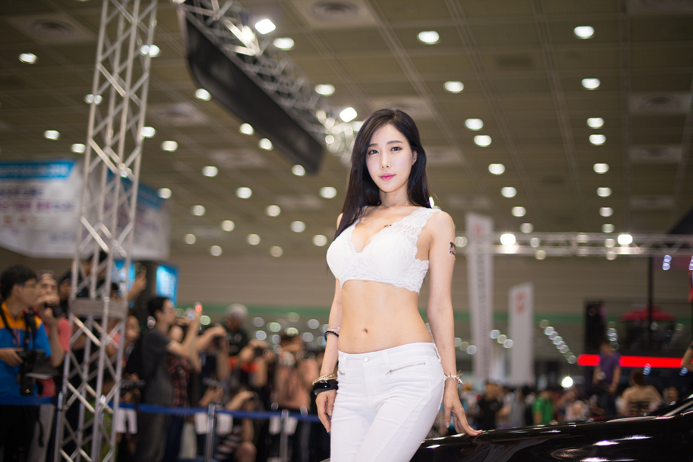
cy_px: 231
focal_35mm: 50
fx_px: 963
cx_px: 346
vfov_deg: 27.0
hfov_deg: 39.6
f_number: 1.4
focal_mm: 50
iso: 200
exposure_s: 1/200
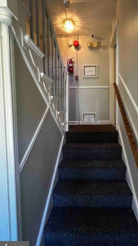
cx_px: 88
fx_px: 104
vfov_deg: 99.3
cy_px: 117
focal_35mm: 16
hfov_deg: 65.9
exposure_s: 1/60
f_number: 1.8
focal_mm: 1.57
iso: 400
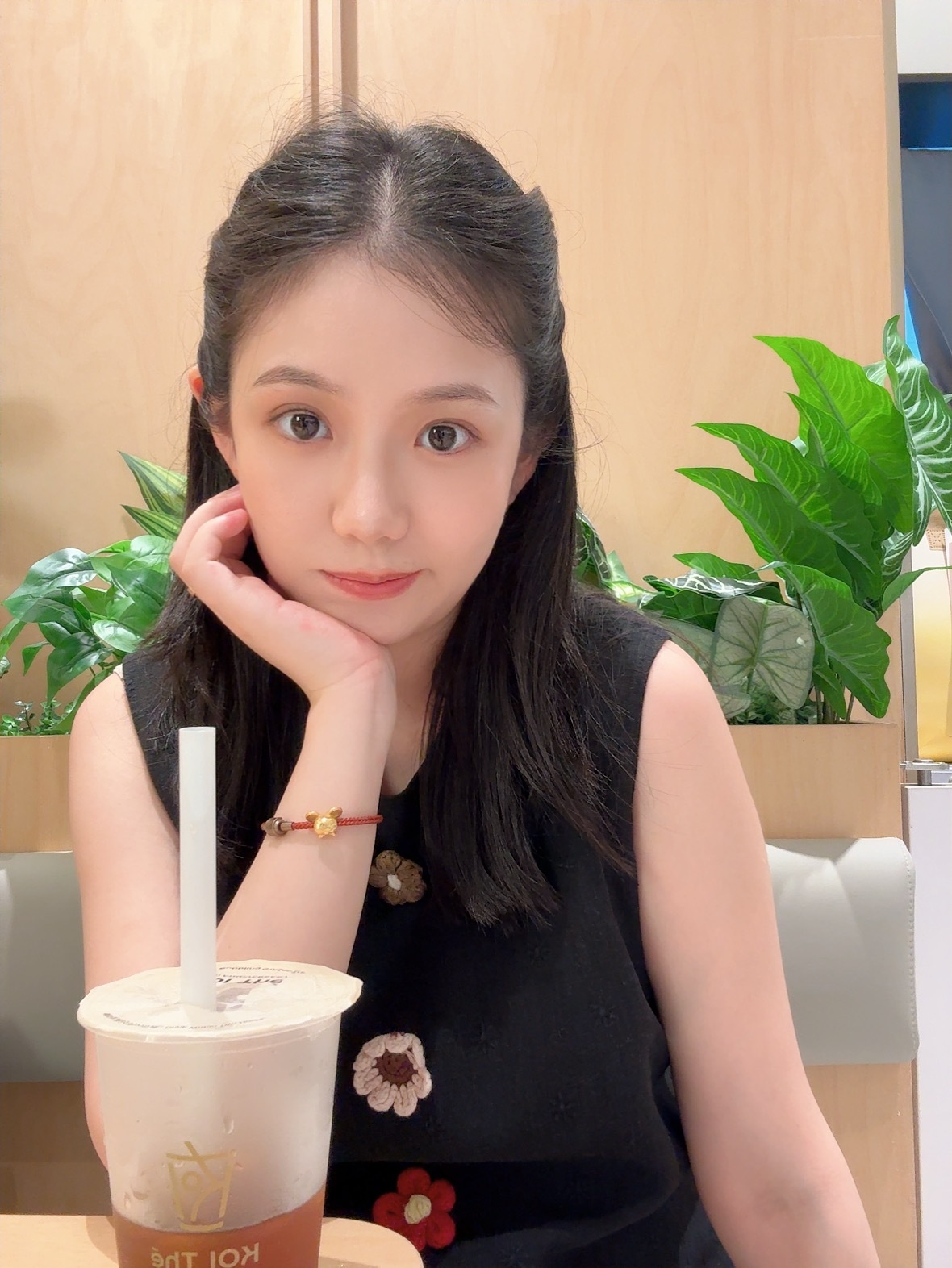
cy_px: 634
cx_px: 476
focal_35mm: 30
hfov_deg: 46.8
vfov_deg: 59.9
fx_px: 1099
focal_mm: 2.69
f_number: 1.9
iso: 160
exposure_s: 1/60
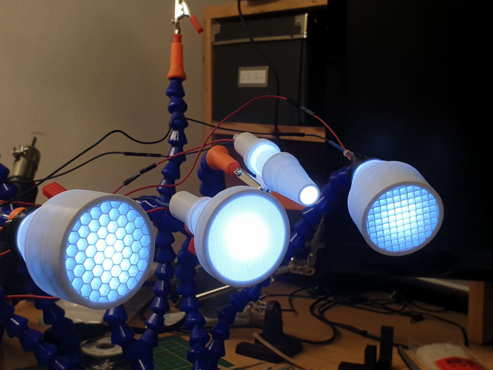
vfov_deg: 53.1
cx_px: 246
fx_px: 370
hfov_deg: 67.3
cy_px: 185
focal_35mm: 26
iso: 50
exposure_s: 1/141
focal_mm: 4.3
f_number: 2.4
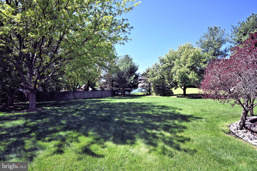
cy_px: 86
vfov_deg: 67.4
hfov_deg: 90.0
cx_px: 128
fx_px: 128
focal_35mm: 18
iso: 200
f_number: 5
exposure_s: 1/640
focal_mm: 12
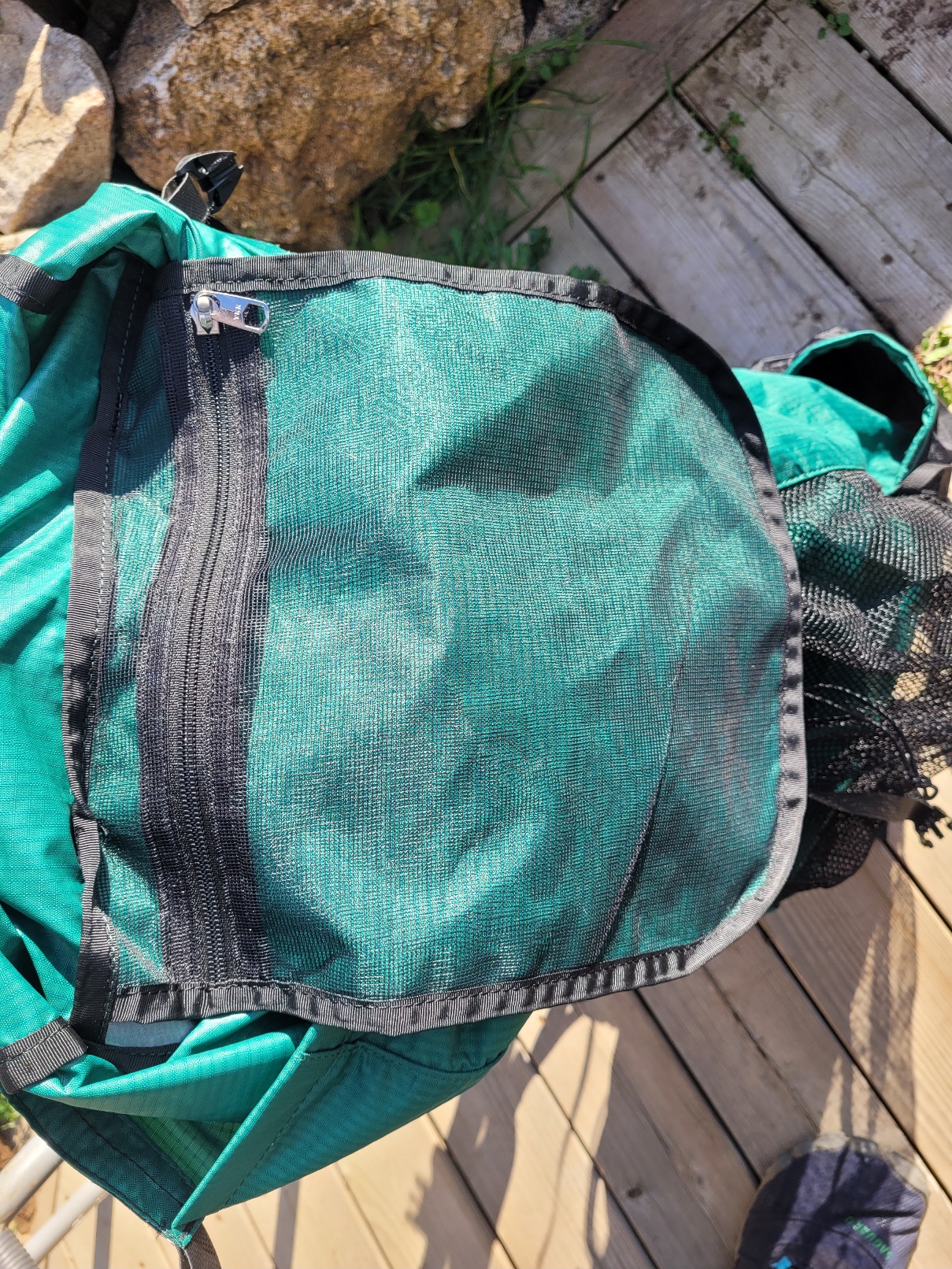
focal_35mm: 26
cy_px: 634
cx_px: 476
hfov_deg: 53.1
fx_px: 953
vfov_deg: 67.3
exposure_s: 1/625
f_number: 1.8
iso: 40
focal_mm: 5.4
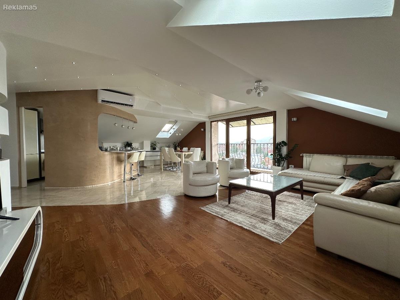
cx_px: 200
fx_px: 162
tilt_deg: -2.6
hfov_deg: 102.1
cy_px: 150
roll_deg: -0.6
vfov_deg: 85.7
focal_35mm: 14
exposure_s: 1/99
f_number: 2.2
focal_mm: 2.22
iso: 100
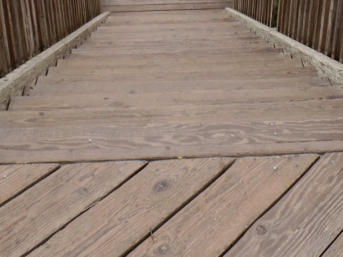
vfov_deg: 21.2
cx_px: 155
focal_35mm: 64
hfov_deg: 30.3
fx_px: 634
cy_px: -61
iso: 80
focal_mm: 4.1
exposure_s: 1/350
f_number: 3.5
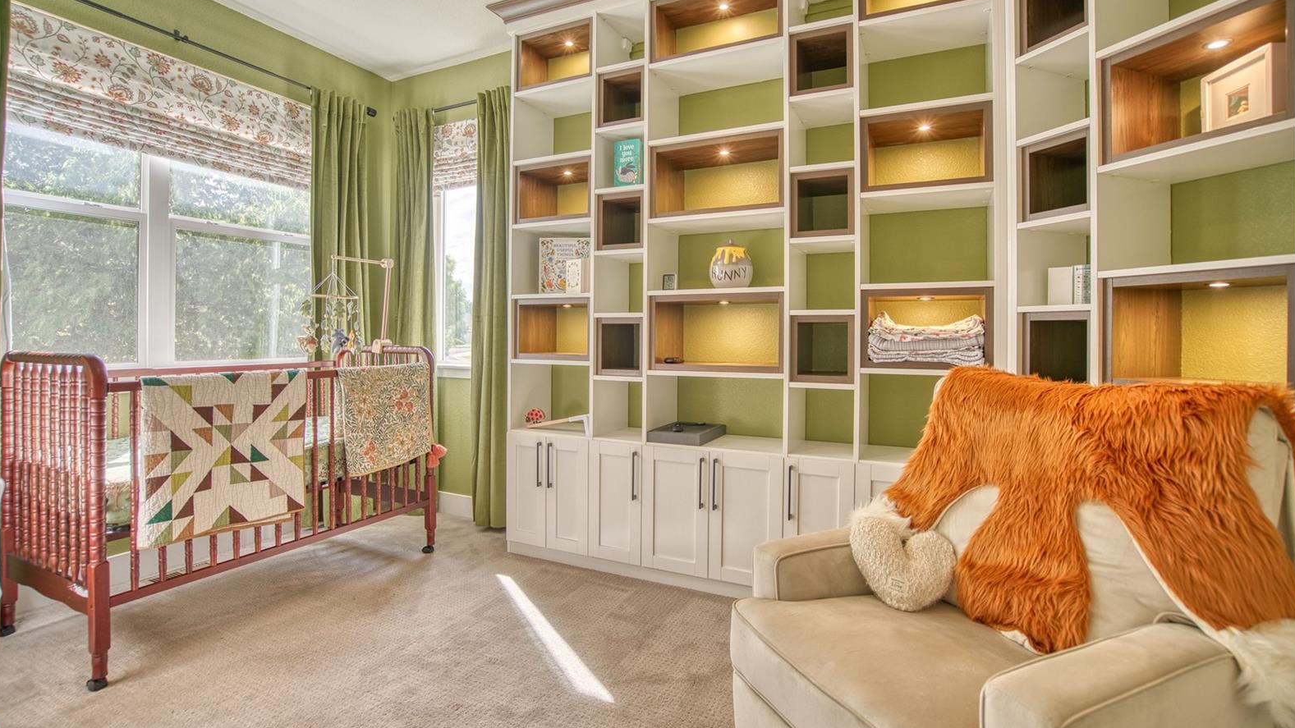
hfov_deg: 95.9
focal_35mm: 17
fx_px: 584
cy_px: 332
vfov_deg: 63.8
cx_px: 647
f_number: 4
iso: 500
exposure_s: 1/80
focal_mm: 16
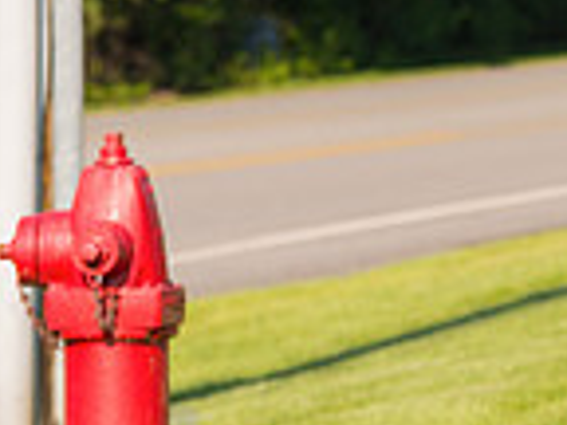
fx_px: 7092
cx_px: 850
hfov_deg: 4.5
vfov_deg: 3.4
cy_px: -6
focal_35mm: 433
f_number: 5.6
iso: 400
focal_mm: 112
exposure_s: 1/1600
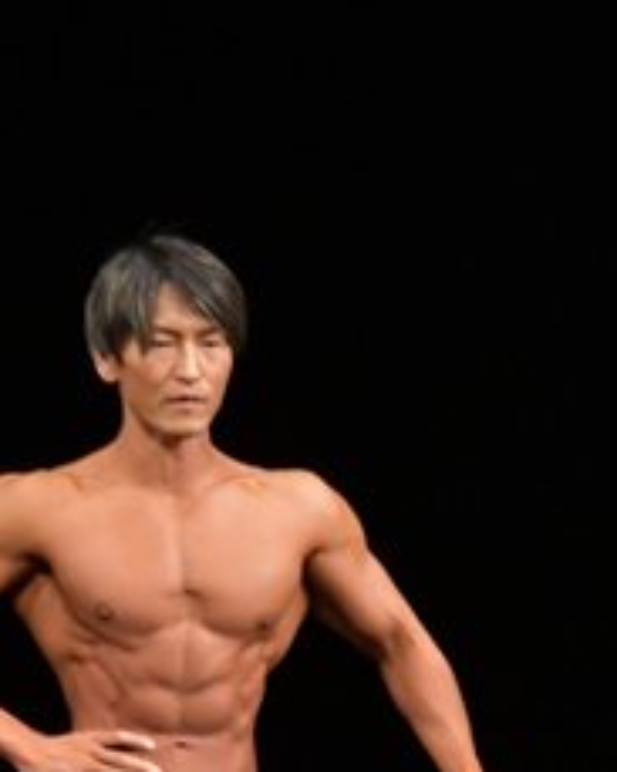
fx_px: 18501
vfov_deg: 2.4
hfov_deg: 1.9
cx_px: 548
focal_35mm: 810
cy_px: 843
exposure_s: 1/400
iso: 3200
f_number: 5.6
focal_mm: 170
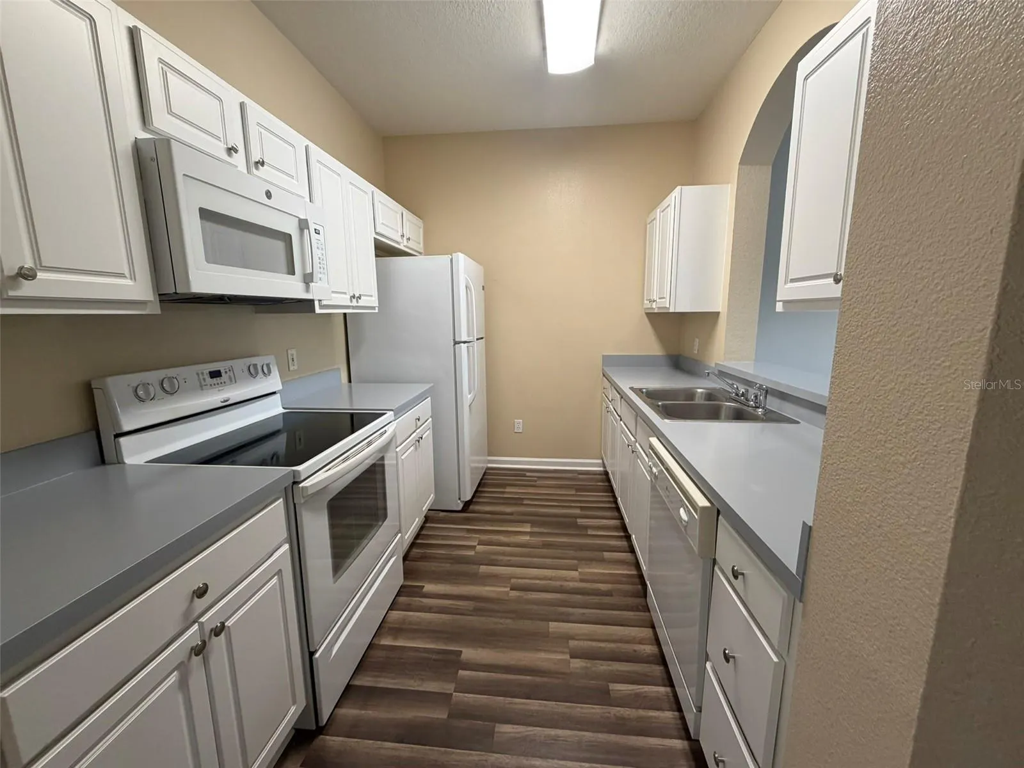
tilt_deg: -9.6
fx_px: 414
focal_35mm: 14
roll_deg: +0.5
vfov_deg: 85.7
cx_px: 512
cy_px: 384
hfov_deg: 102.1
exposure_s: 1/120
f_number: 2.2
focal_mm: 2.22
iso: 200
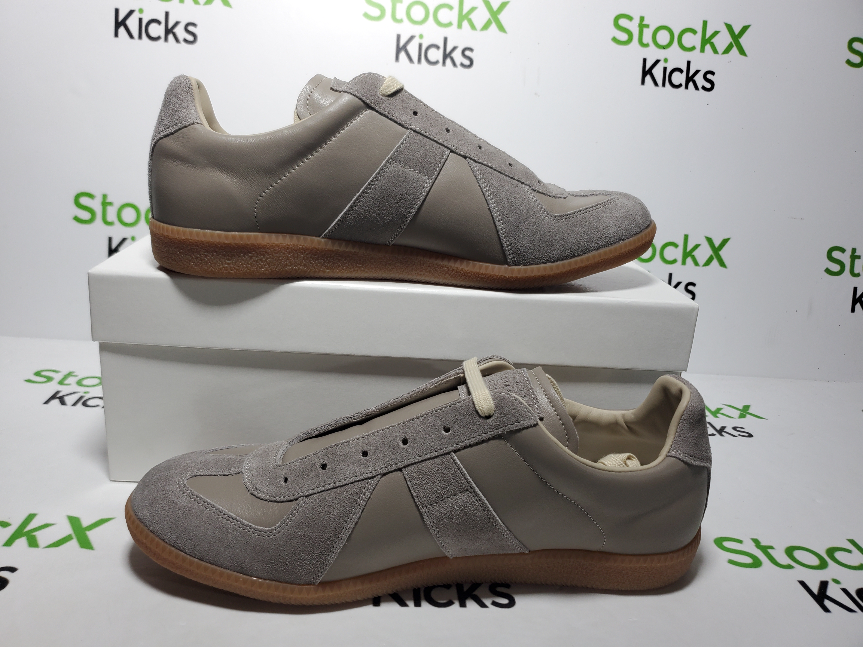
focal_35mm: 26
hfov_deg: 67.3
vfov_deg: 53.1
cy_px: 324
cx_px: 432
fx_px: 648
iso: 50
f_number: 1.5
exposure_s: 1/430
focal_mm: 4.3
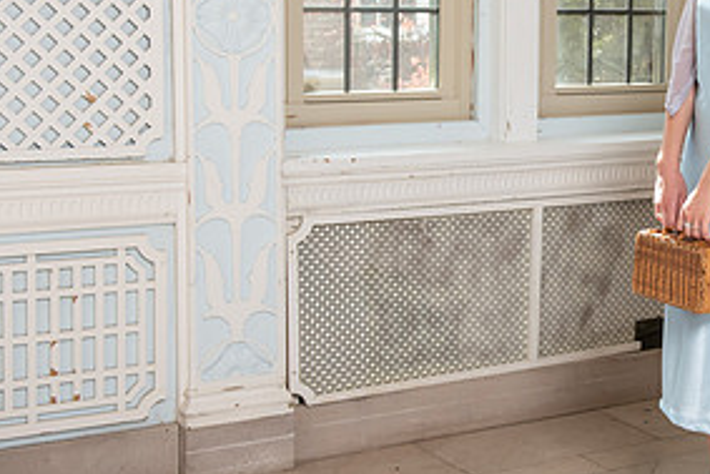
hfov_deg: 24.8
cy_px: 167
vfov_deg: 17.5
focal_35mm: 78
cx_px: 707
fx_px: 1539
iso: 320
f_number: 4.5
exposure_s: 1/160
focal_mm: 38
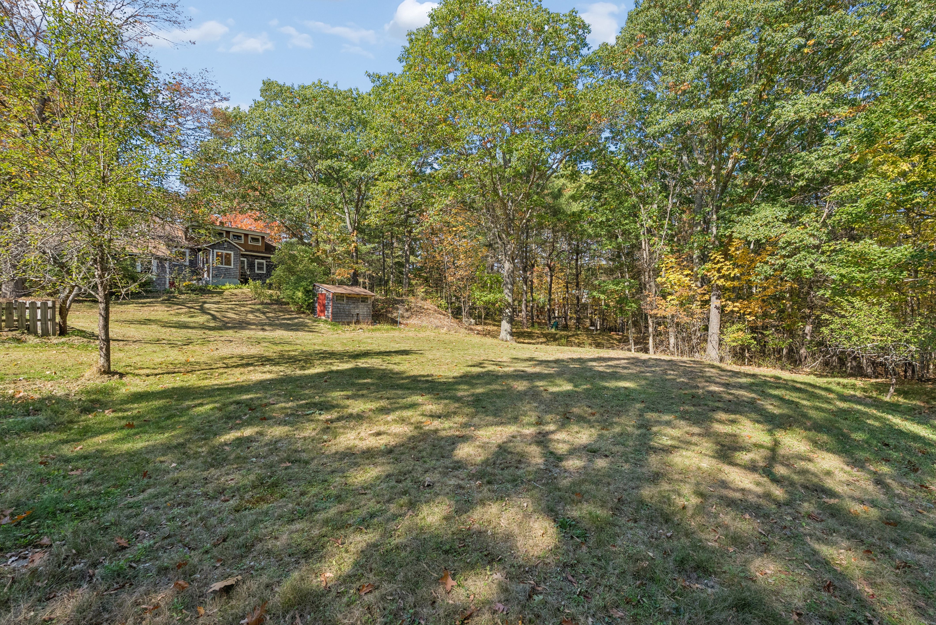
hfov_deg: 96.7
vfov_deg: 73.8
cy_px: 312
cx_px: 468
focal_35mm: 16
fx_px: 416
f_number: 7.1
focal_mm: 16
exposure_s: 1/400
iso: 320
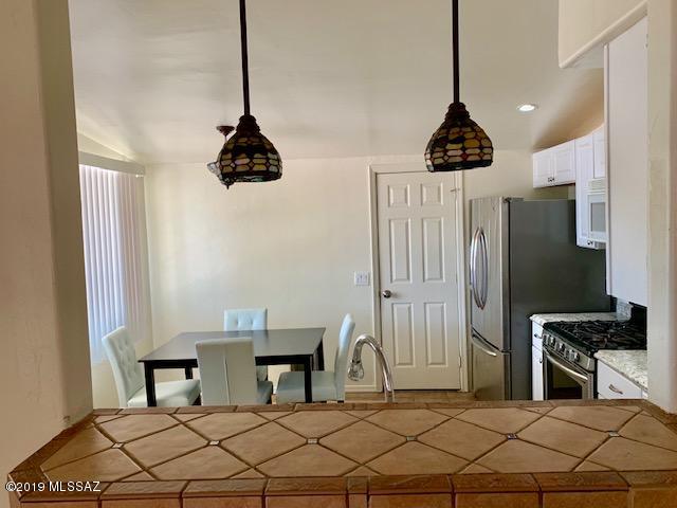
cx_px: 338
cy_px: 254
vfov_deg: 53.1
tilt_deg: -4.2
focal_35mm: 26
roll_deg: +1.6
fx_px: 508
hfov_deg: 67.3
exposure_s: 1/100
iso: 100
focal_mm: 4.25
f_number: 1.8
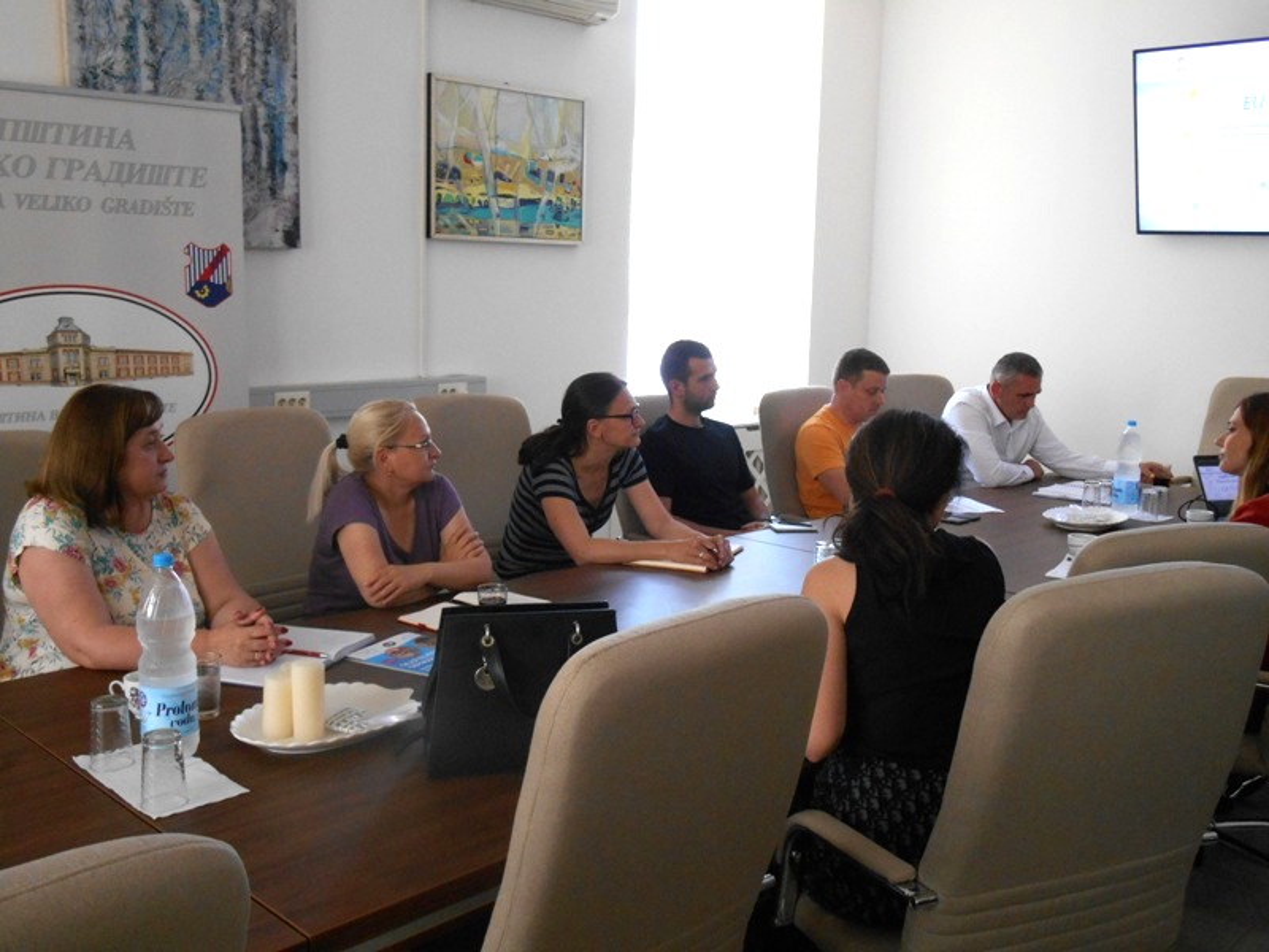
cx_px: 634
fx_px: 1283
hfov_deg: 52.6
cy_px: 476
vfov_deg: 40.7
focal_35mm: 35
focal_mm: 6.3
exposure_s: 1/30
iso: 400
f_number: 3.7
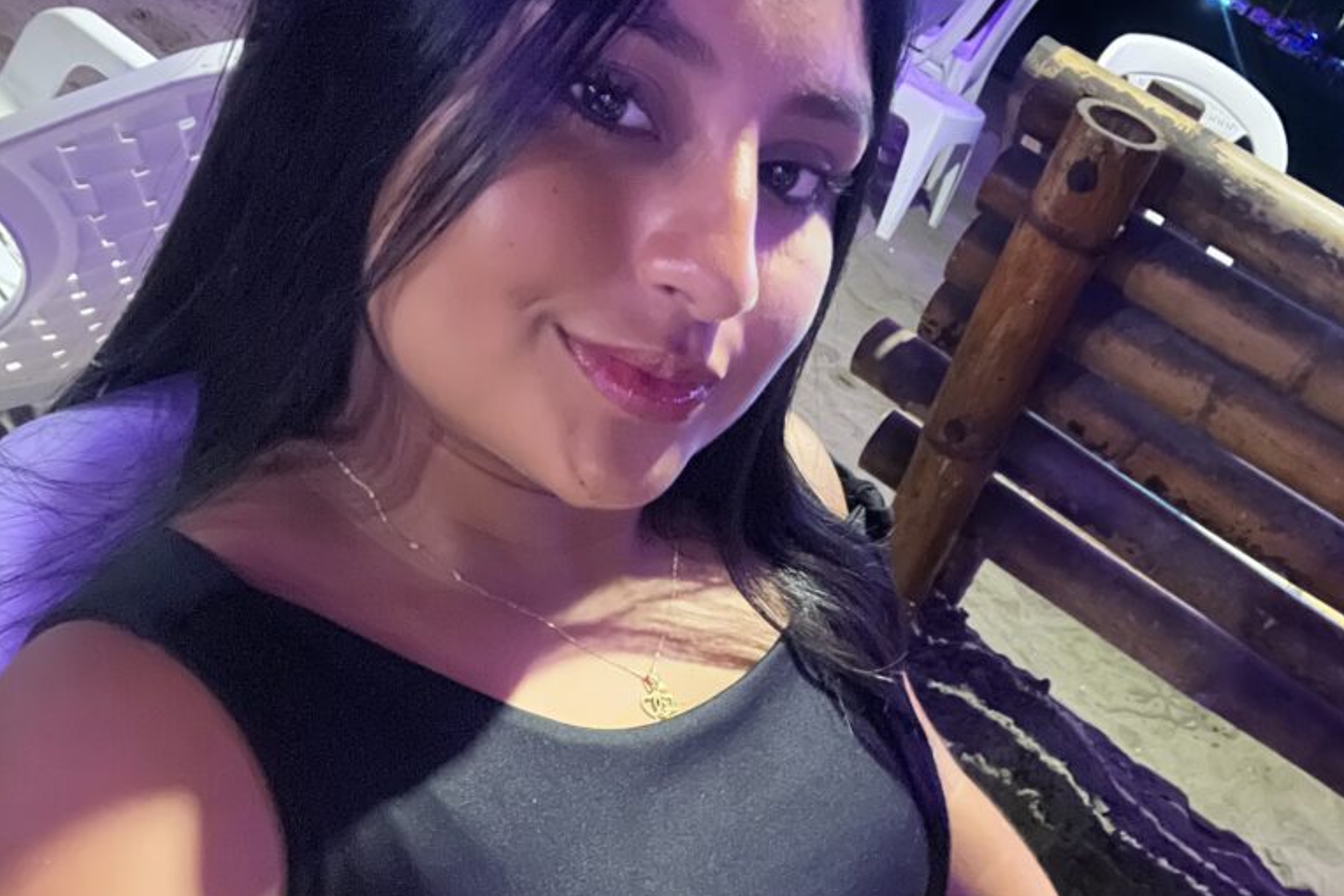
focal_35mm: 32
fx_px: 1195
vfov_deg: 39.8
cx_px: 671
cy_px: 692
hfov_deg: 58.7
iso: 2000
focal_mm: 2.71
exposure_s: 1/15
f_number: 2.2
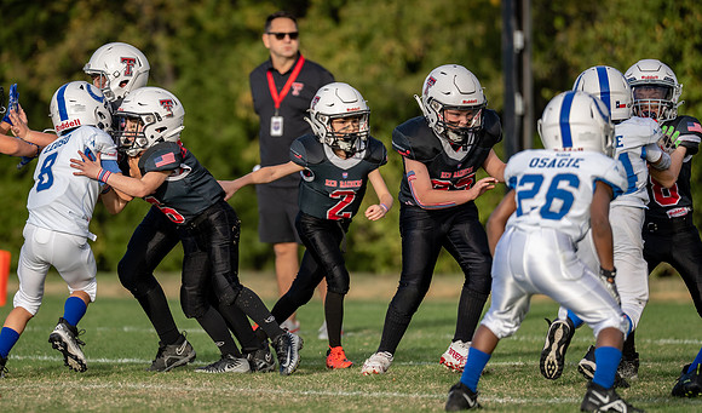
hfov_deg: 6.2
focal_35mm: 345
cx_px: 231
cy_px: 192
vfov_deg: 3.6
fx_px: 6484
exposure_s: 1/1250
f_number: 2.8
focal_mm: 200
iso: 100
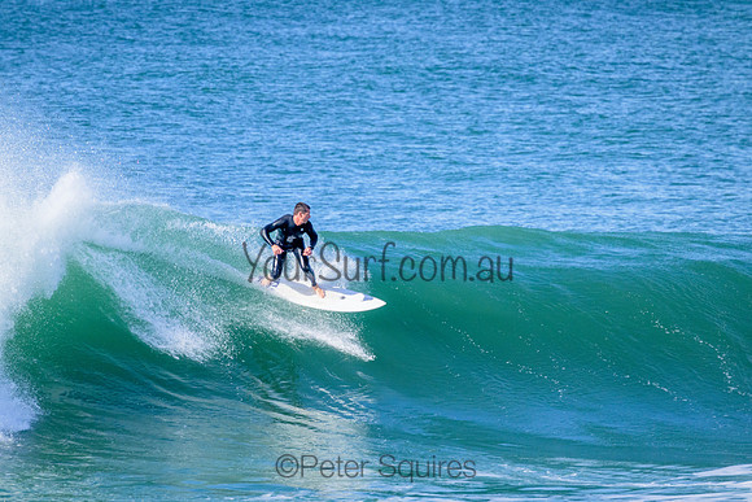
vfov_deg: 1.7
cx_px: 376
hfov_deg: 2.6
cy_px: 251
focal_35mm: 800
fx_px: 16714
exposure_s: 1/2000
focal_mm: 800
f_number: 11
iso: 2500
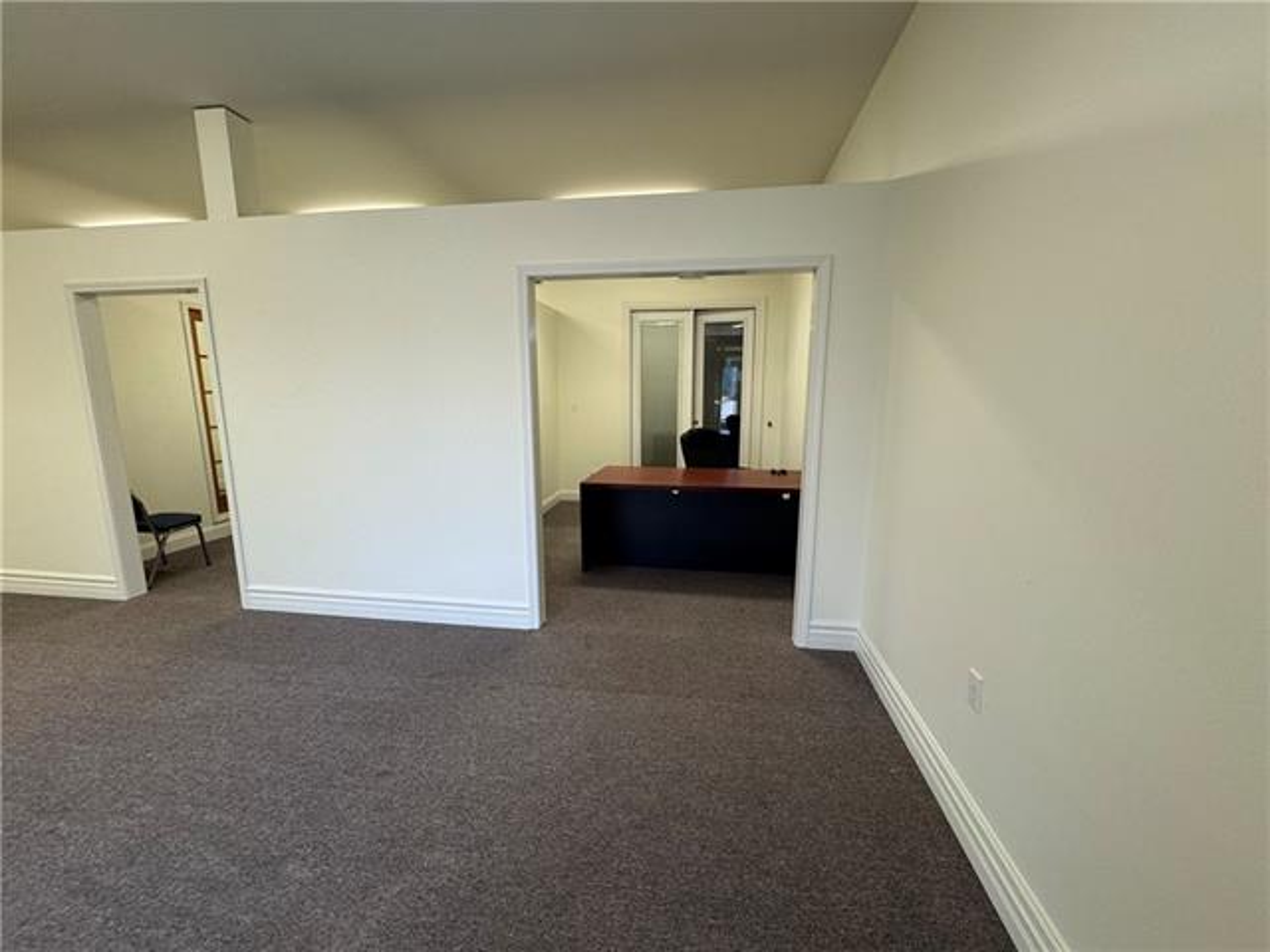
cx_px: 635
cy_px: 476
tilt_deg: -9.9
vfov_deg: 85.7
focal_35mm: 14
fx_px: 514
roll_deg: -0.2
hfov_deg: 102.1
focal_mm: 2.22
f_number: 2.2
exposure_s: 1/122
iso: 160
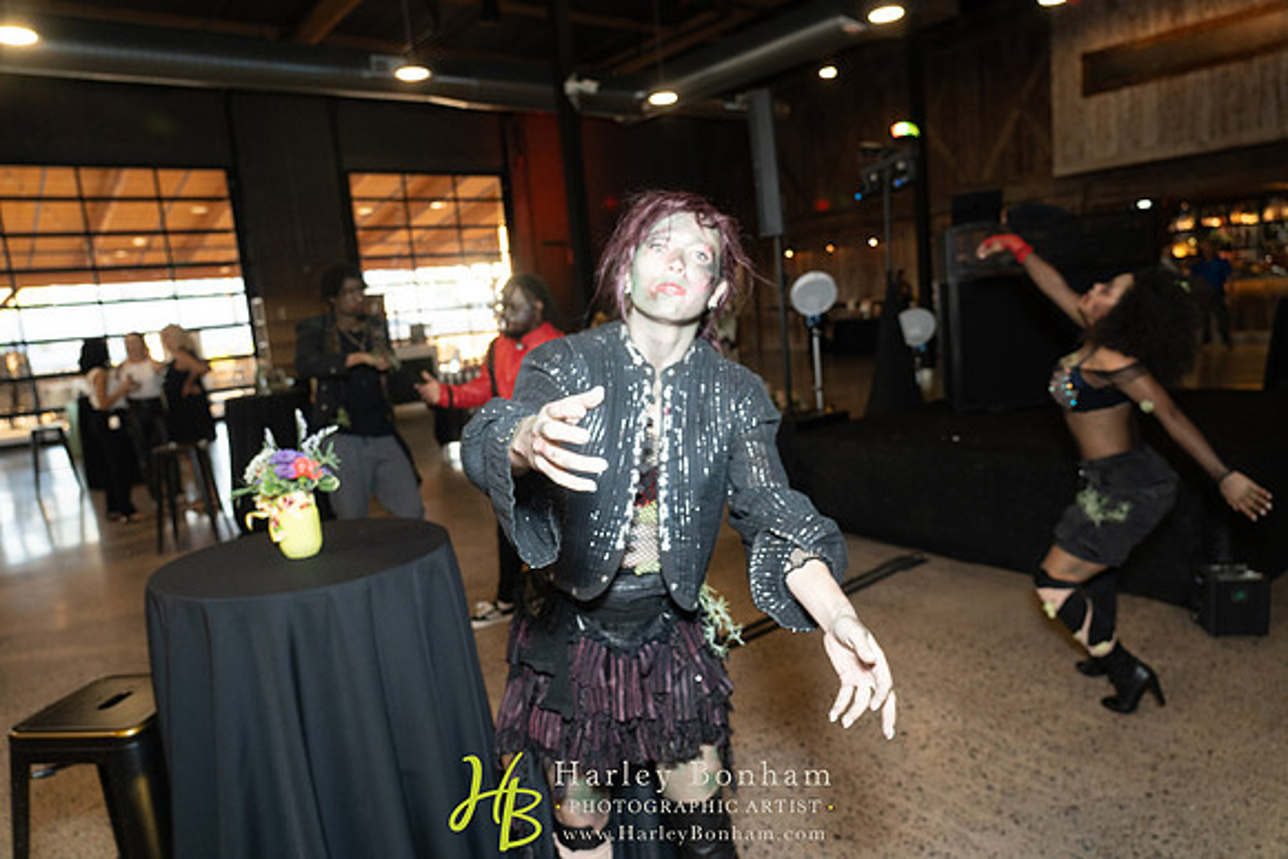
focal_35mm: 24
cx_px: 644
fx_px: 859
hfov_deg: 73.7
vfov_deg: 53.2
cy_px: 430
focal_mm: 24
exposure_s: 1/100
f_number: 4
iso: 1600
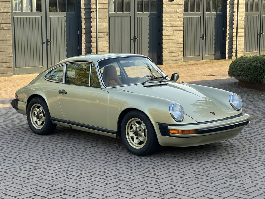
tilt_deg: -6.8
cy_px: 100
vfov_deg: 19.1
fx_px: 589
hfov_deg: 25.3
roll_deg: +1.4
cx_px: 132
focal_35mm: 77
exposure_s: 1/99
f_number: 2.8
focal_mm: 9
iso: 32
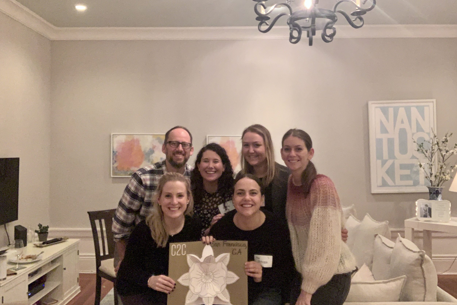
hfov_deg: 55.8
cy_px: 140
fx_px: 432
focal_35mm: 34
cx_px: 228
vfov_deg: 38.9
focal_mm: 2.87
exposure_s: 1/30
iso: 320
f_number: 2.2
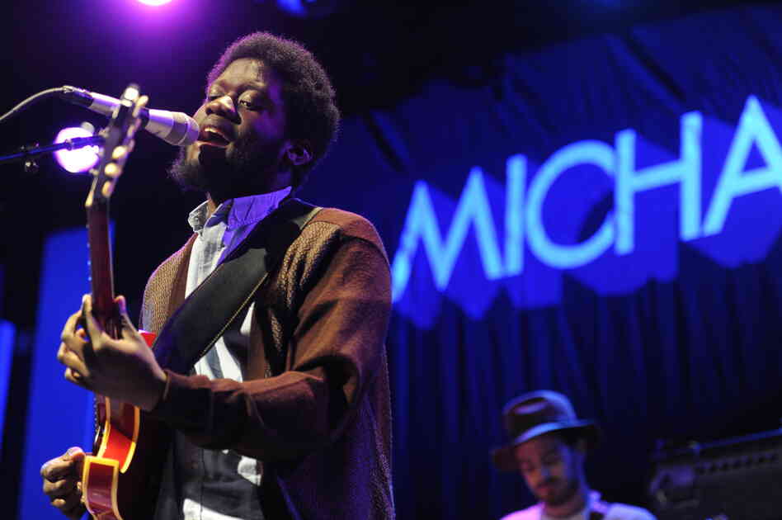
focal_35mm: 130
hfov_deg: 15.8
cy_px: 260
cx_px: 391
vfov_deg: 10.5
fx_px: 2821
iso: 3200
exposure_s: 1/100
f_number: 2.8
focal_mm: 130
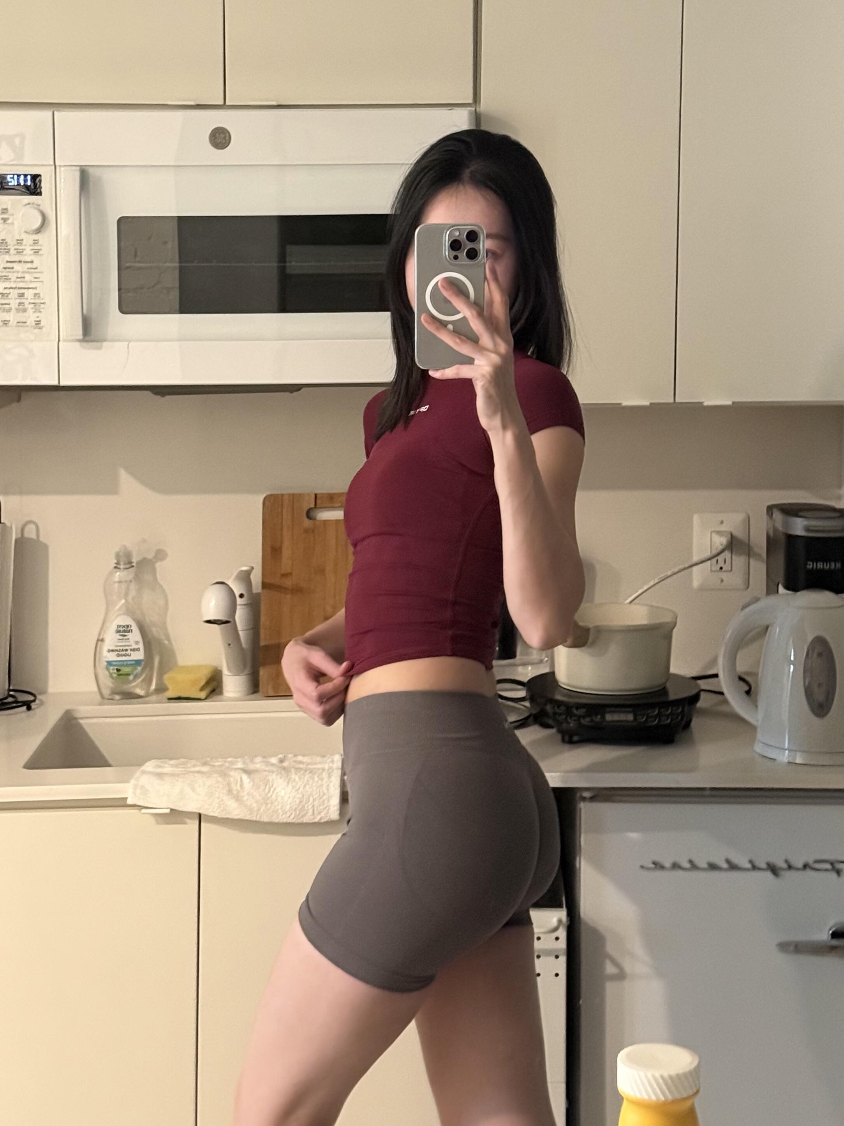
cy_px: 563
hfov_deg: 30.3
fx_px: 1560
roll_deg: -0.7
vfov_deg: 39.7
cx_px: 422
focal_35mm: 48
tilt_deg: -2.1
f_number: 1.78
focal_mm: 6.76
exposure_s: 1/30
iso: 640
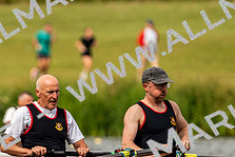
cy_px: 120
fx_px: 9288
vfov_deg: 1.0
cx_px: -11
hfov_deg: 1.4
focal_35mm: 1422
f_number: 6.3
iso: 250
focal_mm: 547
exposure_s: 1/2000
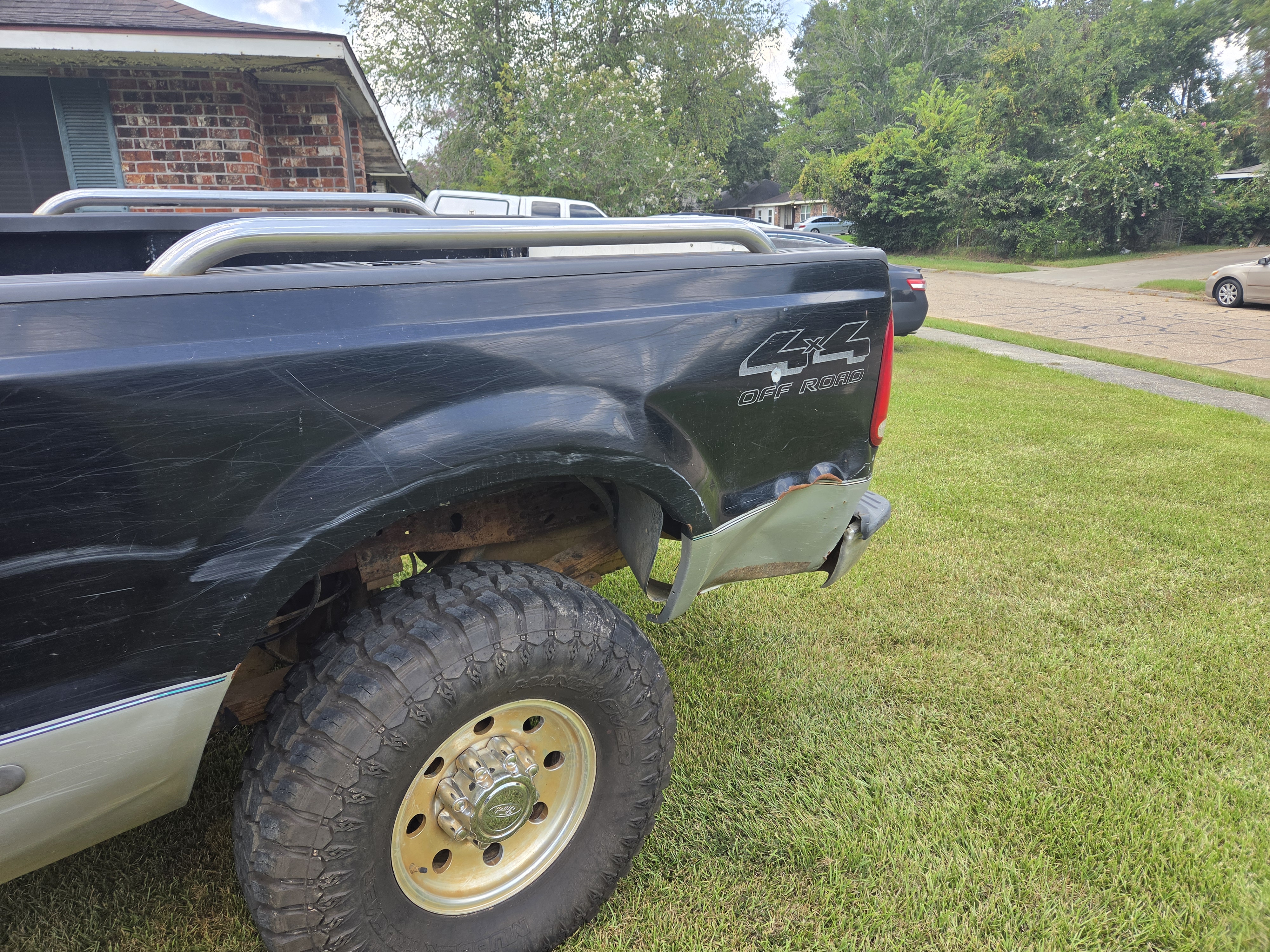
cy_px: 476
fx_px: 844
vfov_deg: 58.9
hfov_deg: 73.9
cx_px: 635
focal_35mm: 23
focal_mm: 5.4
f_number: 1.8
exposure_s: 1/963
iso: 80
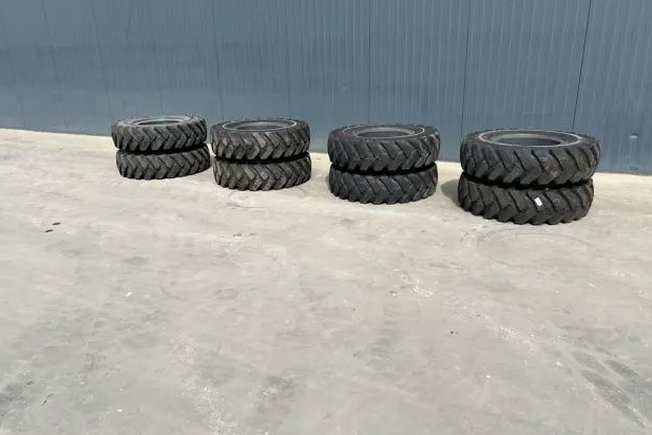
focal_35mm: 28
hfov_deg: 65.5
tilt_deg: -19.6
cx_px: 326
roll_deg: +1.8
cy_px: 226
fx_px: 507
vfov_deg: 46.4
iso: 50
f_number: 1.5
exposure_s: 1/2165
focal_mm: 5.7
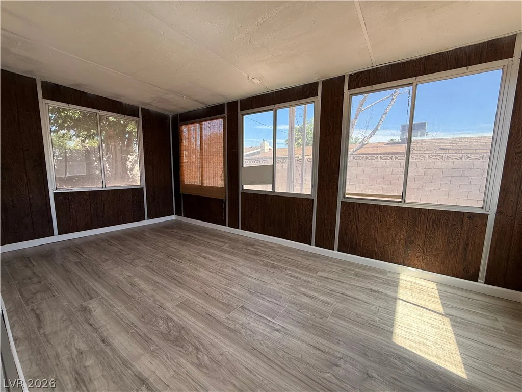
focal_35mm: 14
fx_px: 211
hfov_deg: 102.1
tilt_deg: -6.9
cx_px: 261
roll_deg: -0.2
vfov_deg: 85.7
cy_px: 196
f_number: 2.2
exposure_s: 1/294
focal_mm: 2.22
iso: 64
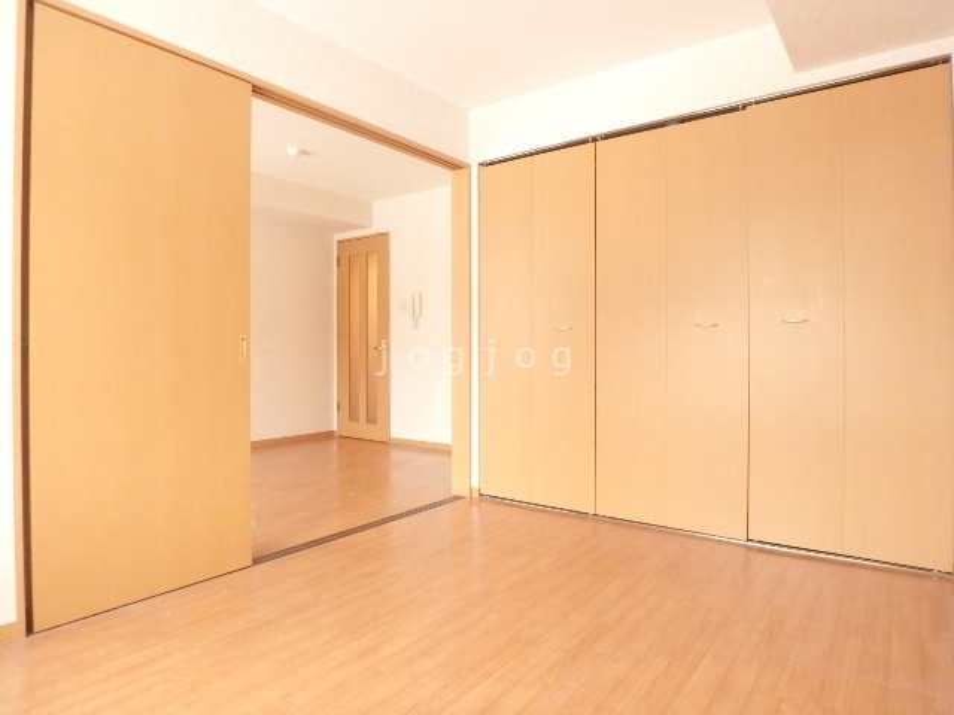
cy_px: 358
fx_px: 579
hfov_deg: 79.0
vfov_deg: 63.4
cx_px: 477
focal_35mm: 21
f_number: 3.5
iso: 800
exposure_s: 1/30
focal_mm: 3.7
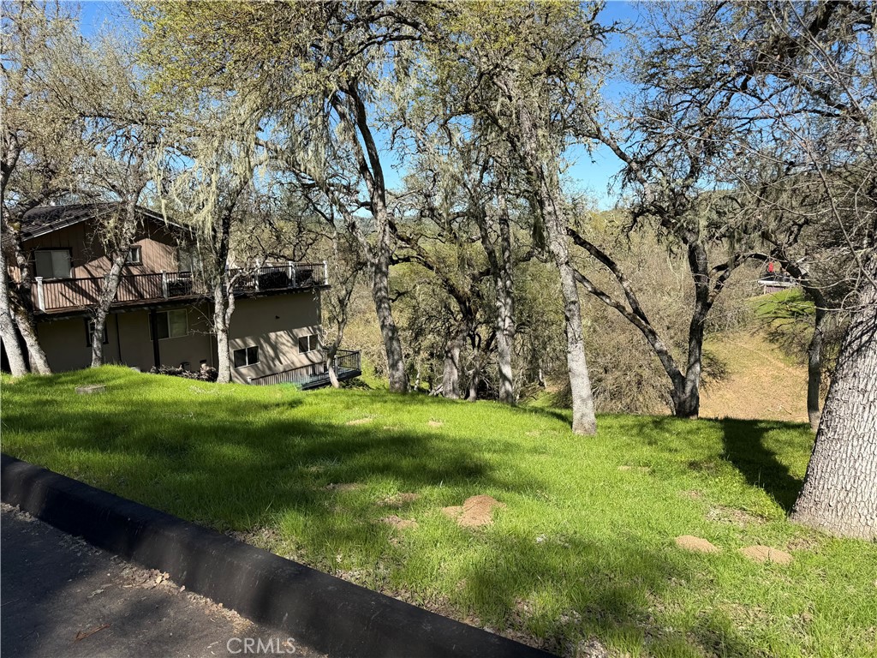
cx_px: 438
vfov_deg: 56.8
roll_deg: +0.3
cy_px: 329
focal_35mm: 24
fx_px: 608
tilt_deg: -8.9
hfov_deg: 71.6
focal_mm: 6.76
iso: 80
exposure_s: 1/2703
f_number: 1.78
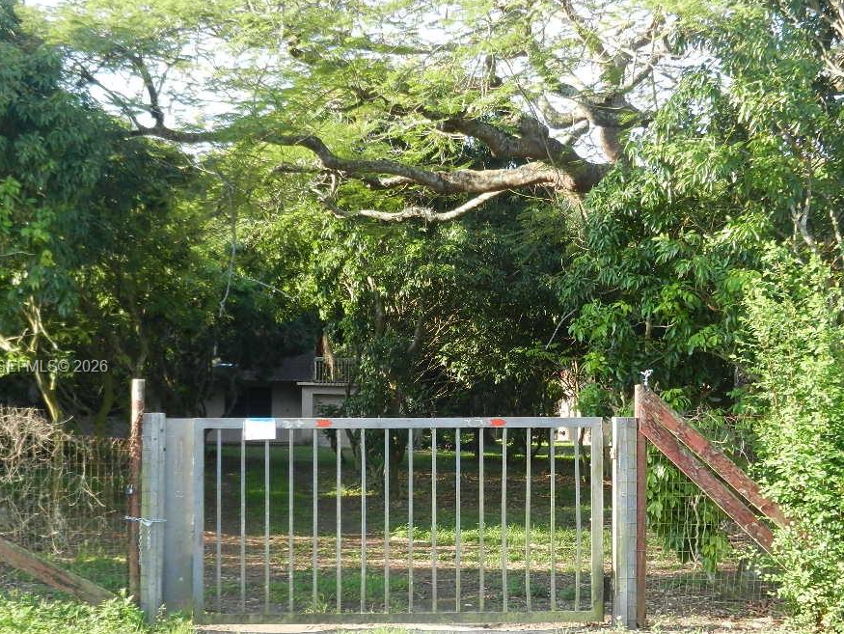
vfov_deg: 23.6
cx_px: 398
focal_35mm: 62
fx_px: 1512
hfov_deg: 31.2
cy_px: 368
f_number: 4.4
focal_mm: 9.4
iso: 160
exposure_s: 1/125
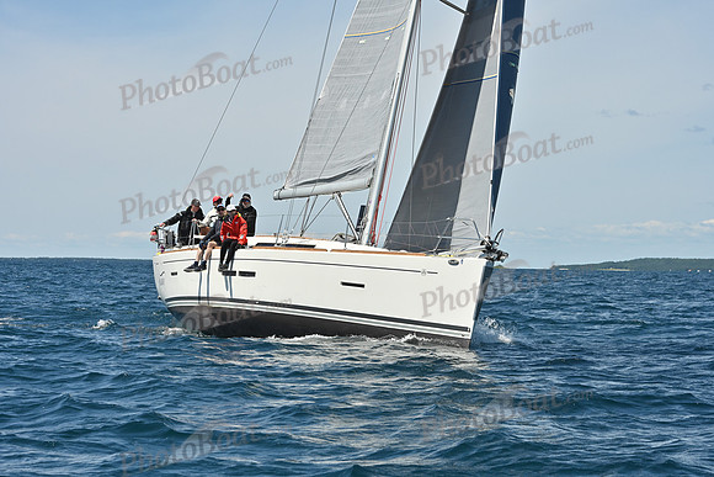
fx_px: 1885
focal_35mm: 95
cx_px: 357
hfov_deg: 21.5
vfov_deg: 14.4
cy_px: 238
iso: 320
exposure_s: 1/1000
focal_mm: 95
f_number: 13
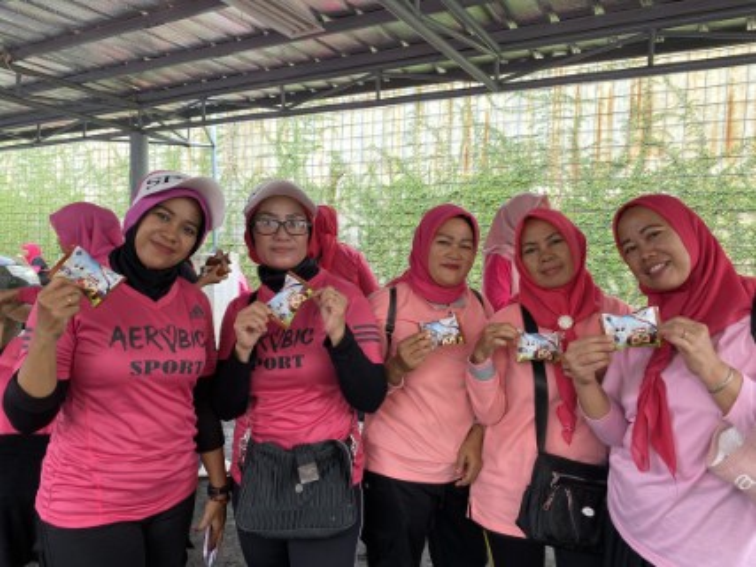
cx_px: 378
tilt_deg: -4.5
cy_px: 284
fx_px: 568
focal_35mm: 26
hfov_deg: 67.3
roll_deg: -0.7
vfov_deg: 53.0
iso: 80
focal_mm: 4.25
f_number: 1.8
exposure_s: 1/121
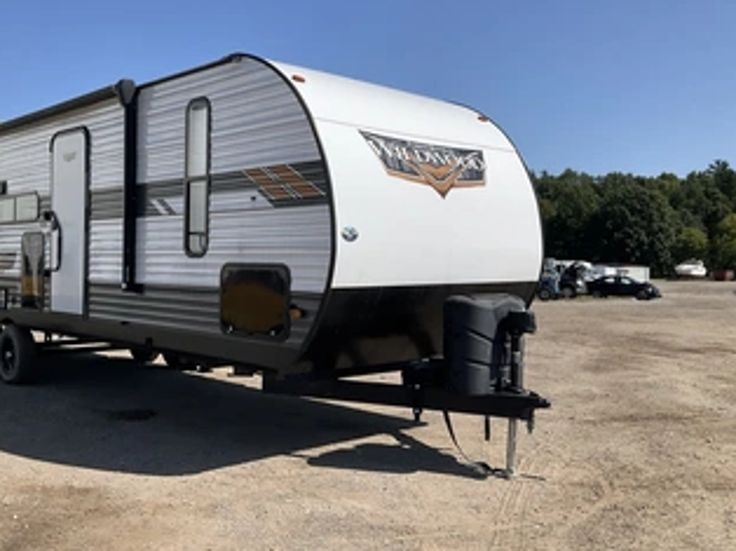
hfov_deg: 49.7
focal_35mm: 37
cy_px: 253
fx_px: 786
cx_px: 274
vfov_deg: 38.6
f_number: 1.8
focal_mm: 3
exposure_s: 1/2227
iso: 25
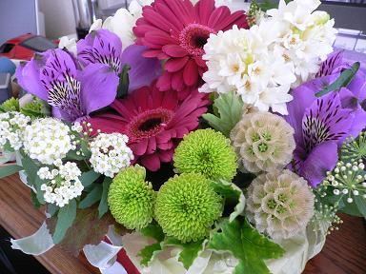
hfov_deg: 52.6
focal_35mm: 35
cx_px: 183
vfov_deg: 40.7
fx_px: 370
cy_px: 137
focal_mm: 5.8
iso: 200
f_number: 2.8
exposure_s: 1/15
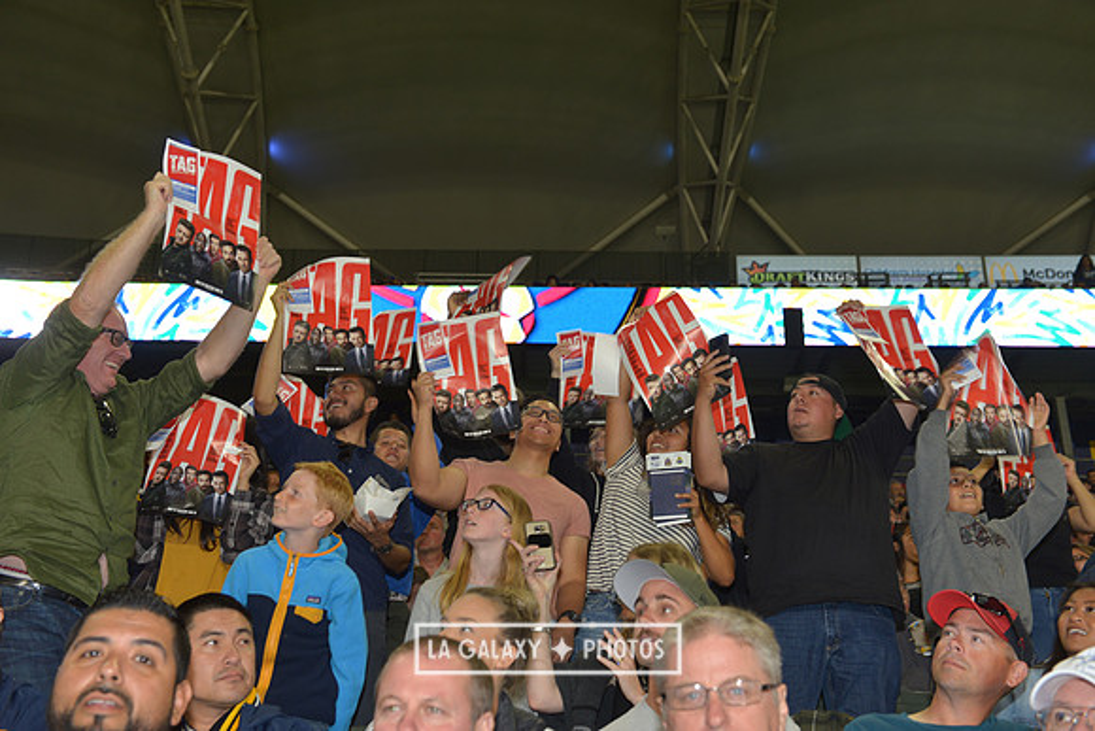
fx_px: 1369
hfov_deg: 43.6
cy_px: 366
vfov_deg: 29.9
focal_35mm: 45
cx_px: 548
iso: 320
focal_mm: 45
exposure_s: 1/60
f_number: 5.6
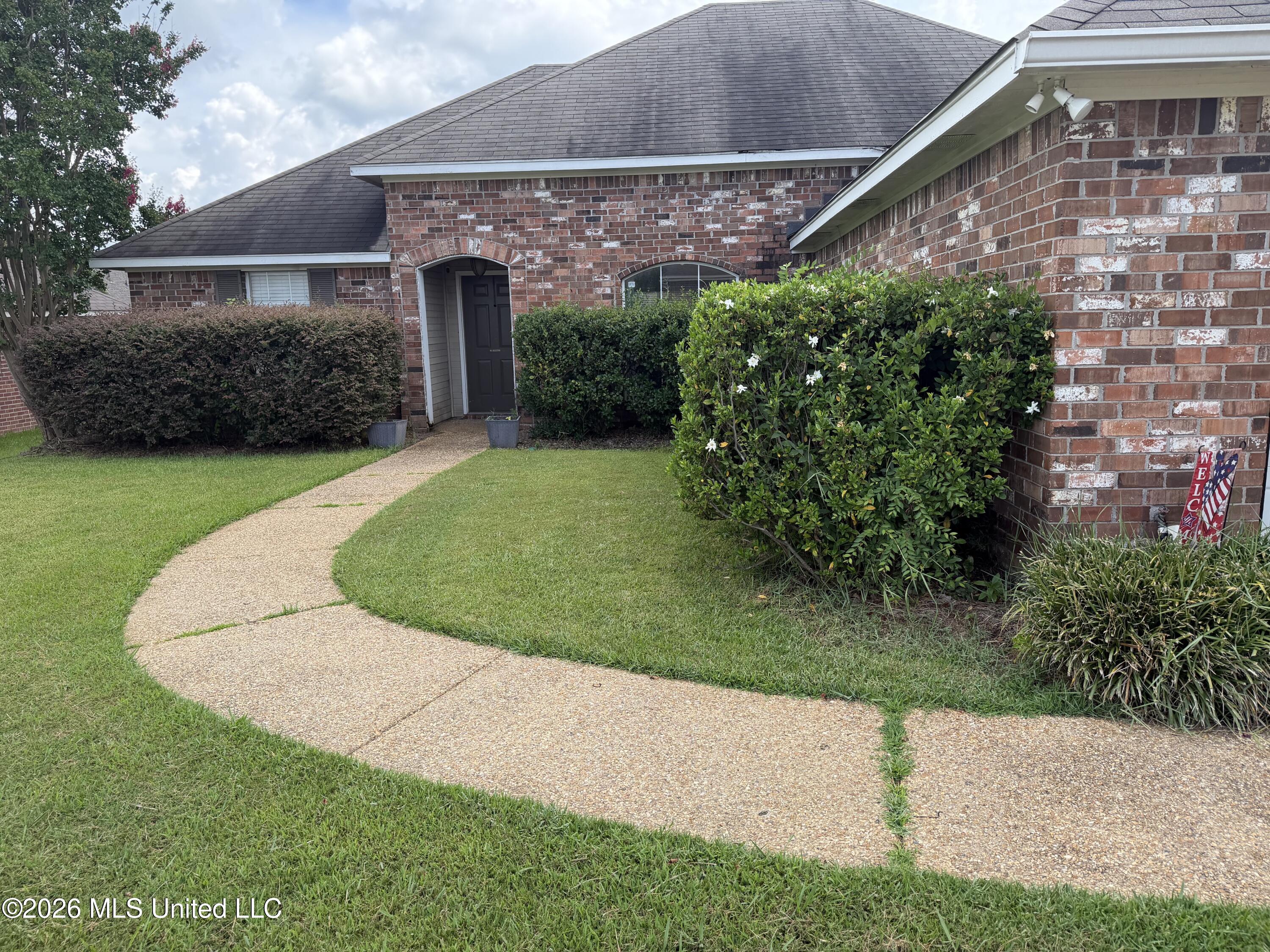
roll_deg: +1.4
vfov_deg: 56.8
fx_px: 881
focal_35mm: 24
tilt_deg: -7.5
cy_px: 476
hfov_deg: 71.6
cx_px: 635
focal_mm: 6.76
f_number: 1.78
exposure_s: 1/1770
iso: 100
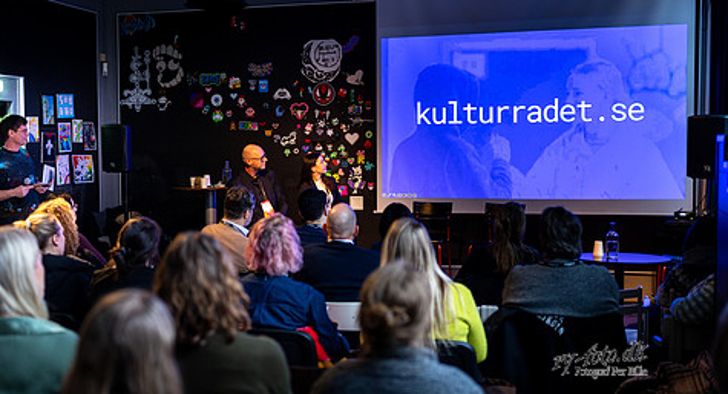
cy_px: 206
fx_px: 995
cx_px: 286
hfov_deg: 40.0
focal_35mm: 52
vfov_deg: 22.4
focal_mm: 35
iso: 640
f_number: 1.4
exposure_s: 1/160
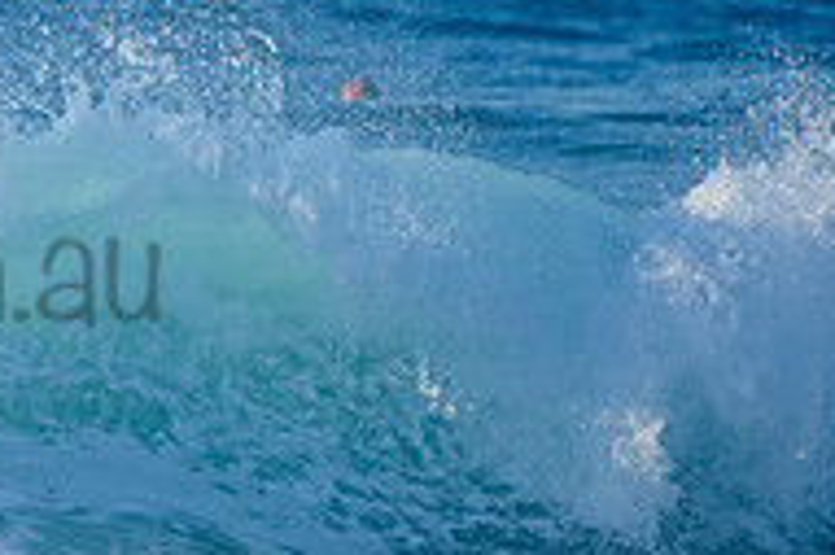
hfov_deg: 1.4
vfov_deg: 0.9
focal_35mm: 1522
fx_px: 35271
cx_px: -302
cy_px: 221
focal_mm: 500
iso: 320
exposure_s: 1/2000
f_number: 5.6
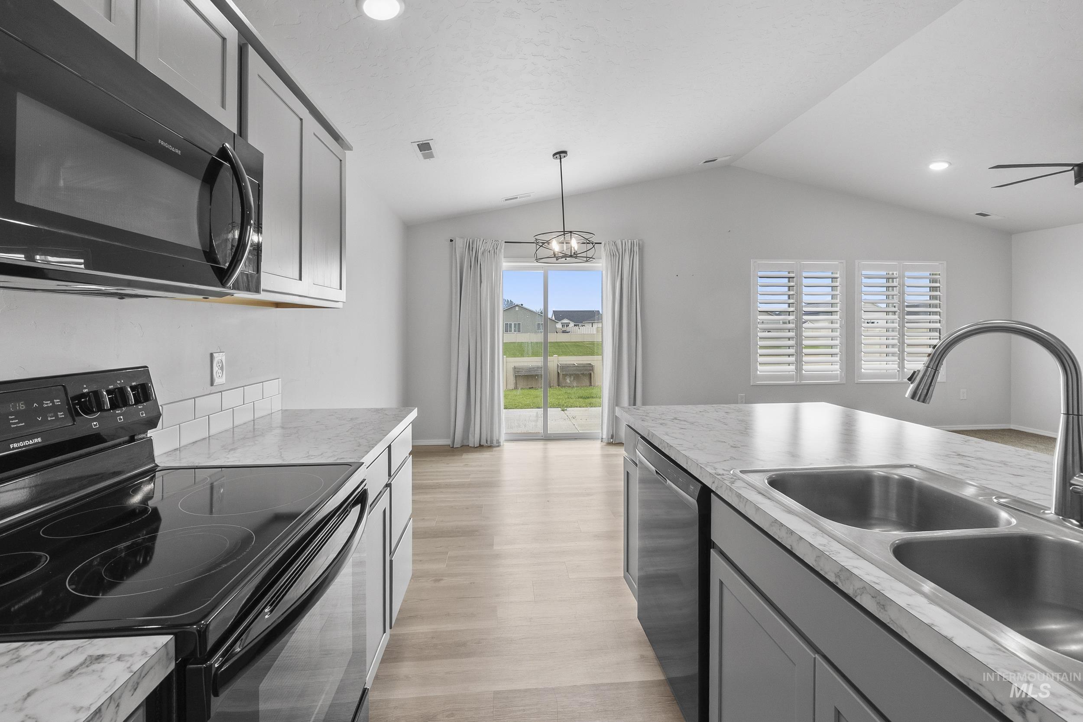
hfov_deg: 100.4
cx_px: 542
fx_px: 451
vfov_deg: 77.3
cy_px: 361
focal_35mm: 15
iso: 640
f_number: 7.1
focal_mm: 10
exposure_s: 1/20
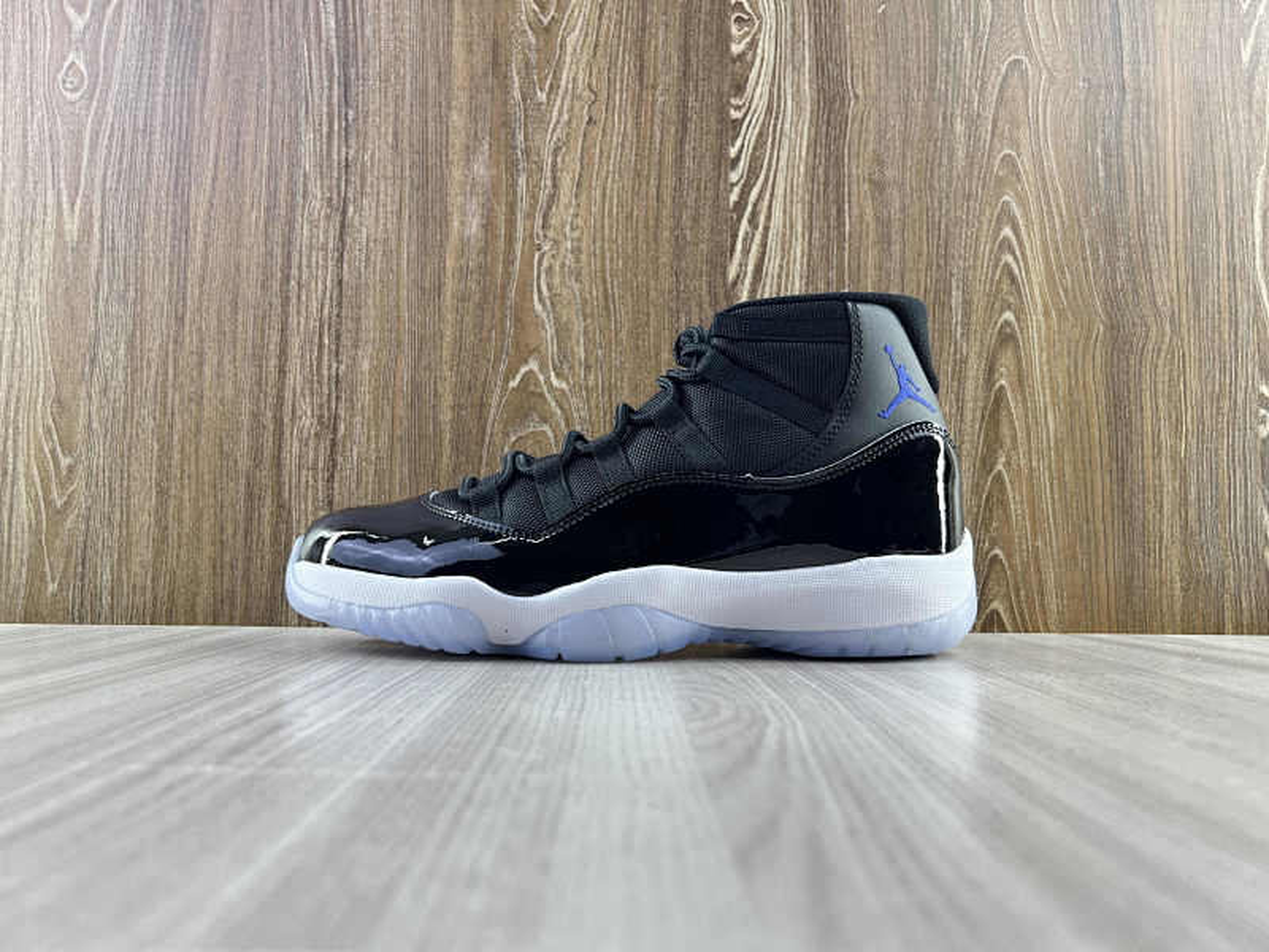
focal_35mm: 26
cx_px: 634
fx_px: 953
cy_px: 476
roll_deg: -0.4
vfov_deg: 53.1
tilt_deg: +3.2
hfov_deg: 67.3
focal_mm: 5.7
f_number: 1.5
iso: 40
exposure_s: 1/100
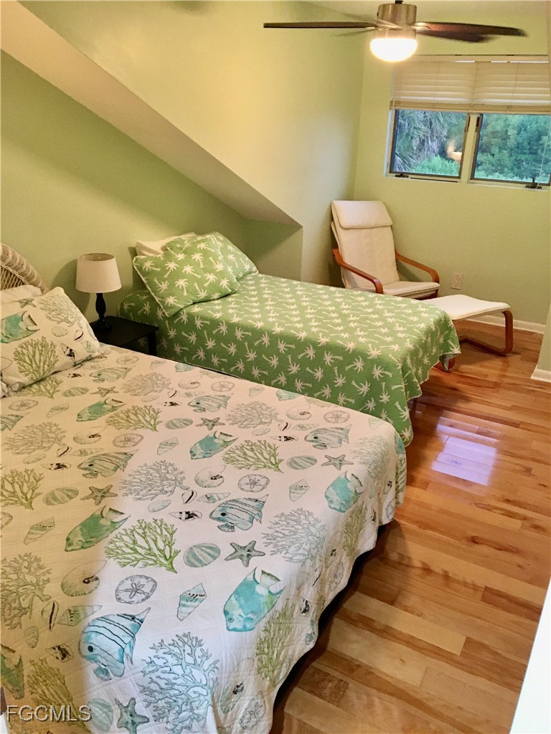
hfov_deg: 48.2
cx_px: 276
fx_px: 615
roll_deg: -0.7
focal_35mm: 29
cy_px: 367
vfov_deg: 61.7
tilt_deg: -22.7
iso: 200
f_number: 2.2
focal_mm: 4.15
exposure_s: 1/20
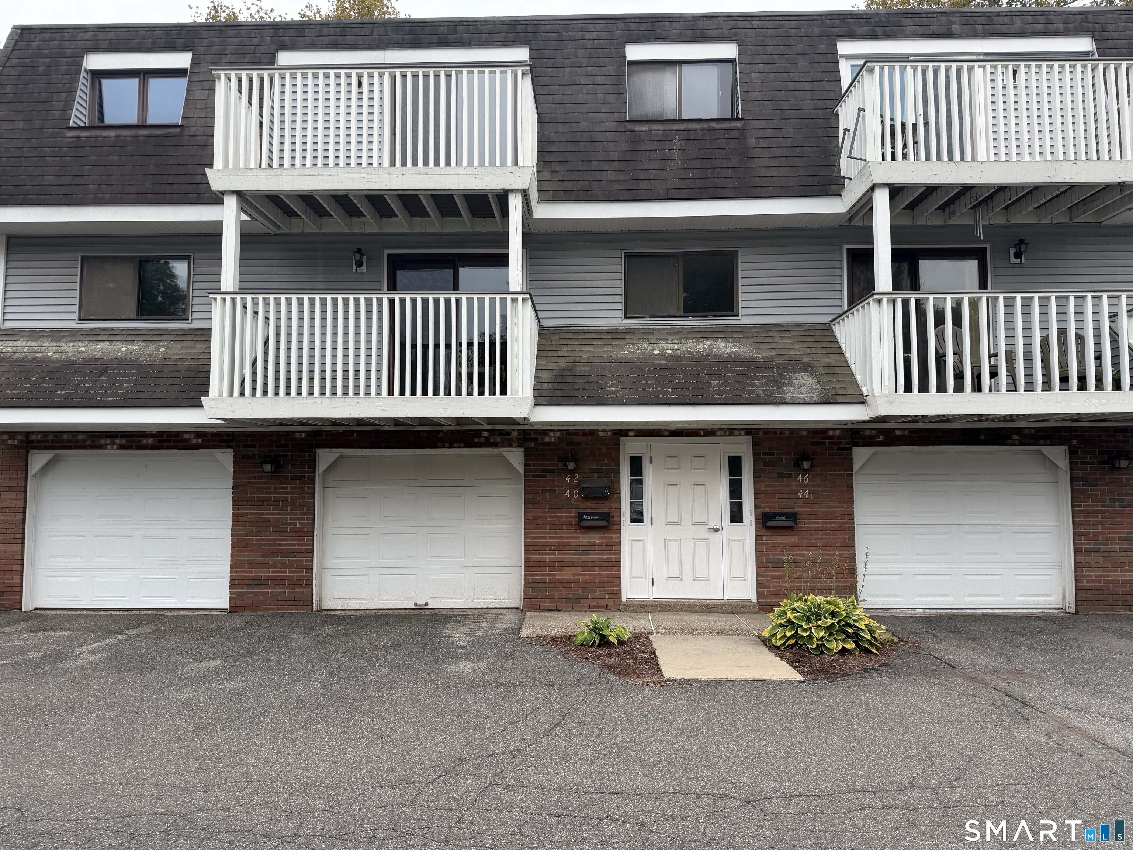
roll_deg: -0.1
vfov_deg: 56.8
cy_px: 425
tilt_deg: +3.1
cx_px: 566
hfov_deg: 71.6
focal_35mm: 24
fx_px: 786
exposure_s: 1/931
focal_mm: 6.76
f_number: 1.78
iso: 80
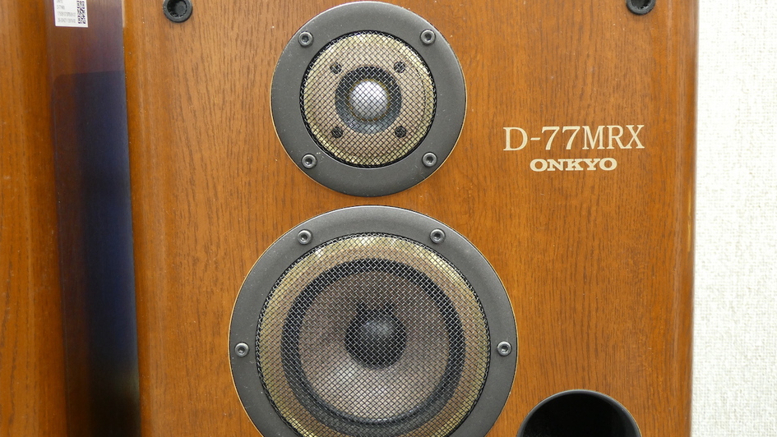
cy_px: 233
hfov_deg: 39.9
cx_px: 386
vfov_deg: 23.1
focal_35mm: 52
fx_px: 1072
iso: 200
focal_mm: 8.4
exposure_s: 1/1.3
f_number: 4
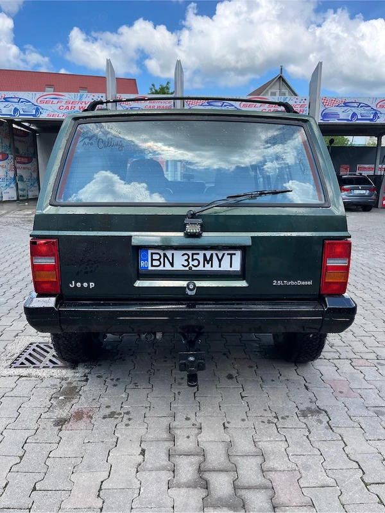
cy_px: 256
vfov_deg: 67.3
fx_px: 386
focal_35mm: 26
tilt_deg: -11.3
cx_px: 192
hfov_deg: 53.1
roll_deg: +1.0
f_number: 1.6
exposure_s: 1/1106
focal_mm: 5.1
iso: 50
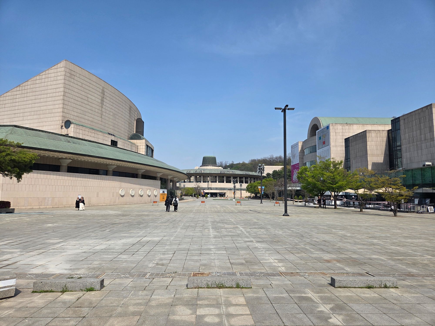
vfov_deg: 58.9
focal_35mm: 23
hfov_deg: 73.9
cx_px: 218
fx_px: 289
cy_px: 163
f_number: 1.8
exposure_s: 1/5545
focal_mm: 5.4
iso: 80
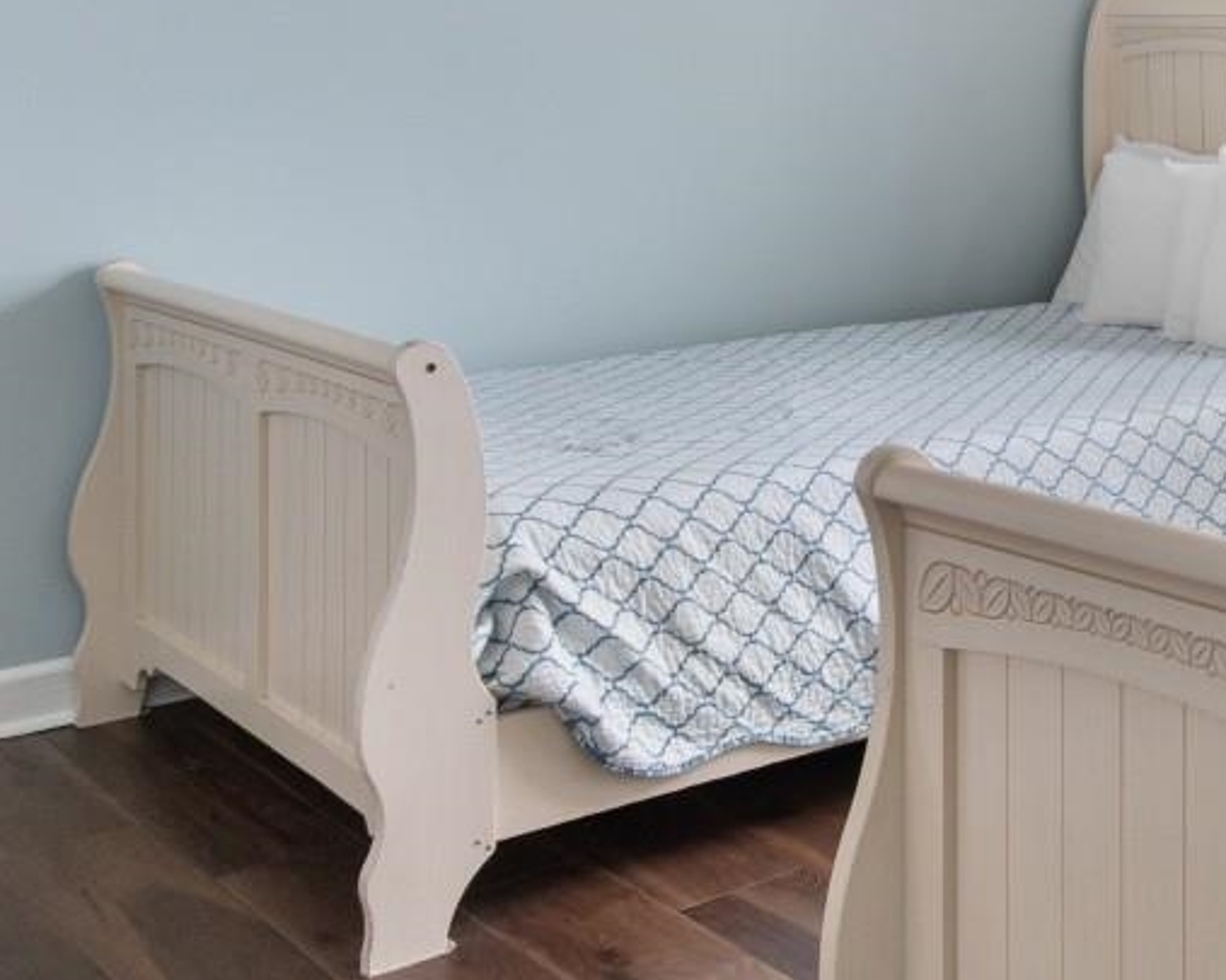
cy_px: 2
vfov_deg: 26.6
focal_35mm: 54
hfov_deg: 28.1
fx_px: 1958
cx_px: 1630
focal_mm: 12
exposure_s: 1/30
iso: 100
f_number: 4.8
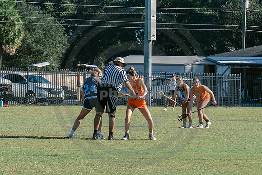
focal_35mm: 240
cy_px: 100
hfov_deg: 8.6
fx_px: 1746
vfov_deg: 5.7
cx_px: 132
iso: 250
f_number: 5.6
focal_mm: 70
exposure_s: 1/1000
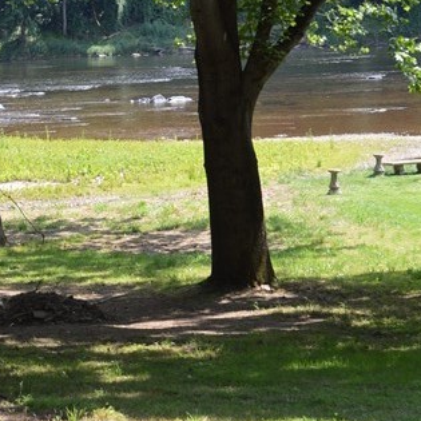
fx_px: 1692
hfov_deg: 13.9
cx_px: -52
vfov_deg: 14.1
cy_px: 93
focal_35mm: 123
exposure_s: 1/125
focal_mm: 28
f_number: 5.6
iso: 110
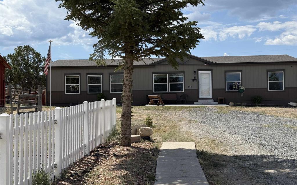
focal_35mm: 51
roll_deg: +0.6
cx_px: 148
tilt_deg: +3.3
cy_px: 88
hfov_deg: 39.6
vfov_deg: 25.3
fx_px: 413
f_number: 1.78
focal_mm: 6.76
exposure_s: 1/5208
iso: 80
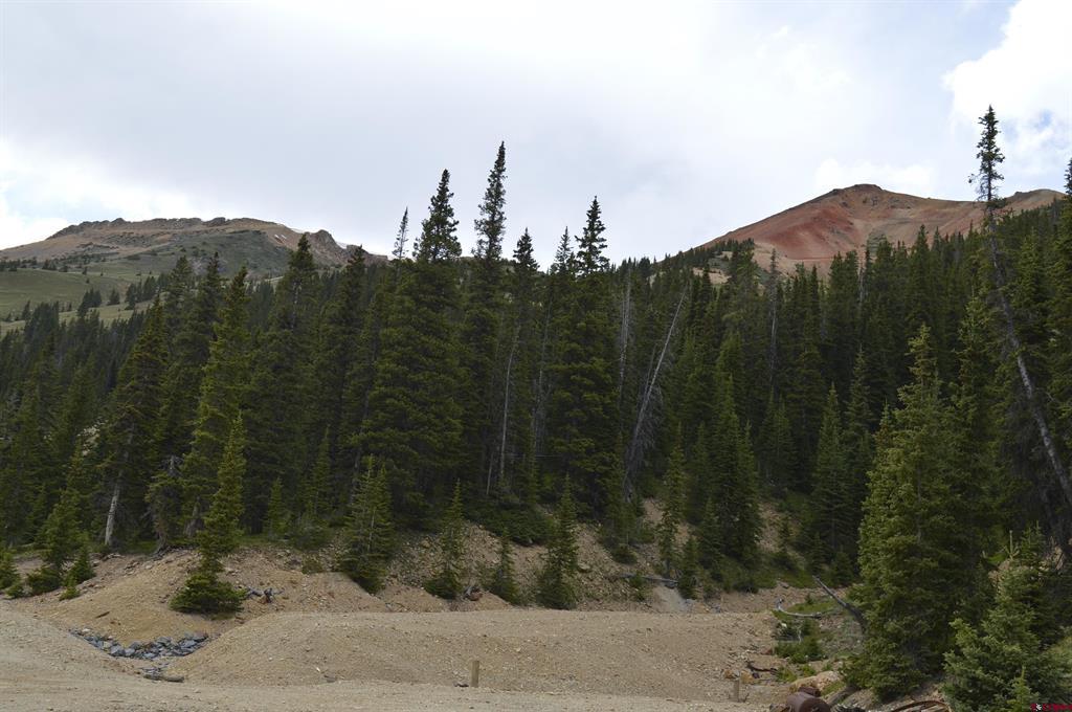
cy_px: 356
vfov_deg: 35.4
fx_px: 1115
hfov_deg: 51.3
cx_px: 536
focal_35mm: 38
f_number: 7.1
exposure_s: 1/200
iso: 100
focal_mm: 25
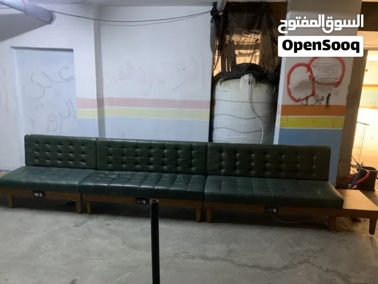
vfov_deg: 53.1
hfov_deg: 67.3
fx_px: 284
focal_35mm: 26
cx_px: 189
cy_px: 142
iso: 400
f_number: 1.8
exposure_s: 1/25
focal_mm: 4.25
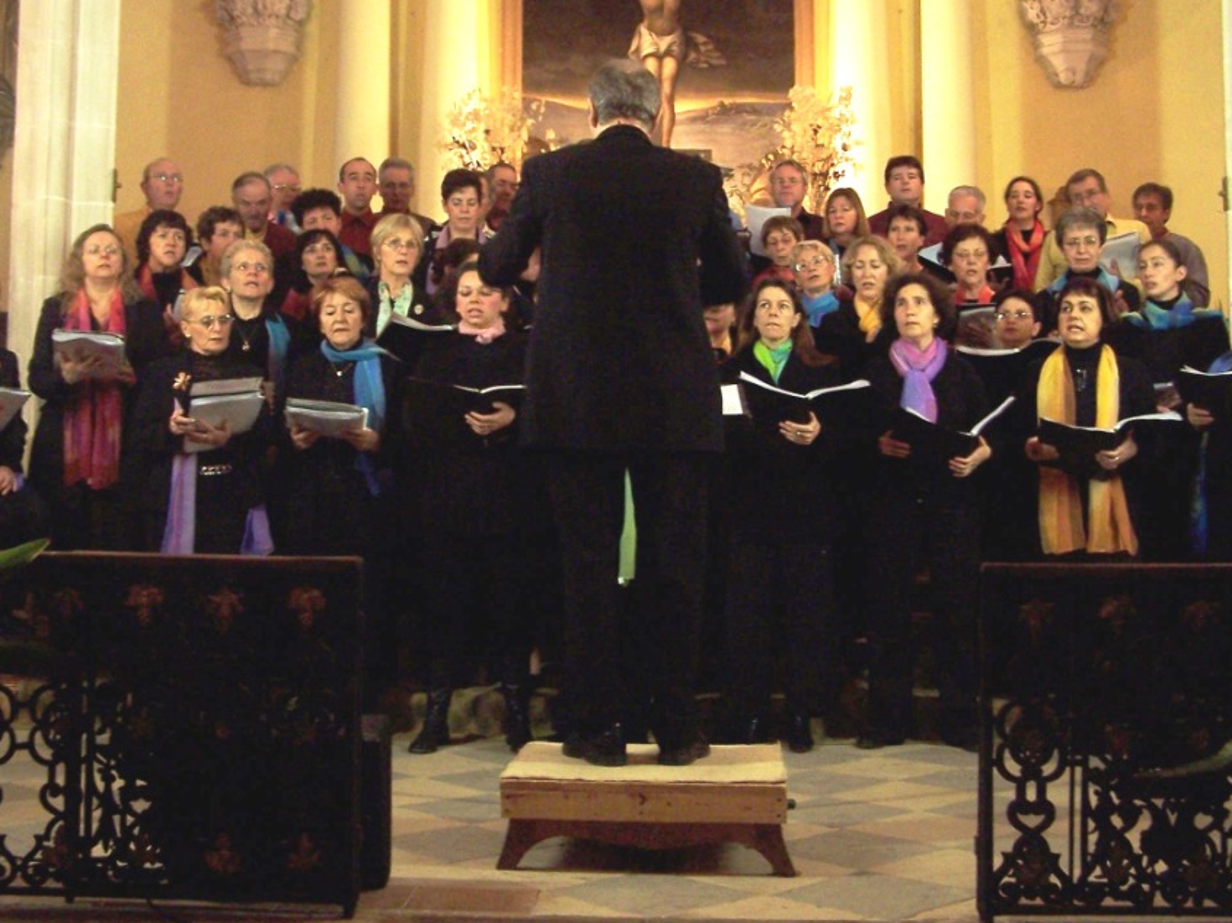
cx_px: 629
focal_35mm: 46
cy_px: 408
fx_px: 1637
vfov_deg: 31.5
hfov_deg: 41.2
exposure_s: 1/8
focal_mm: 6.3
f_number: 2.8
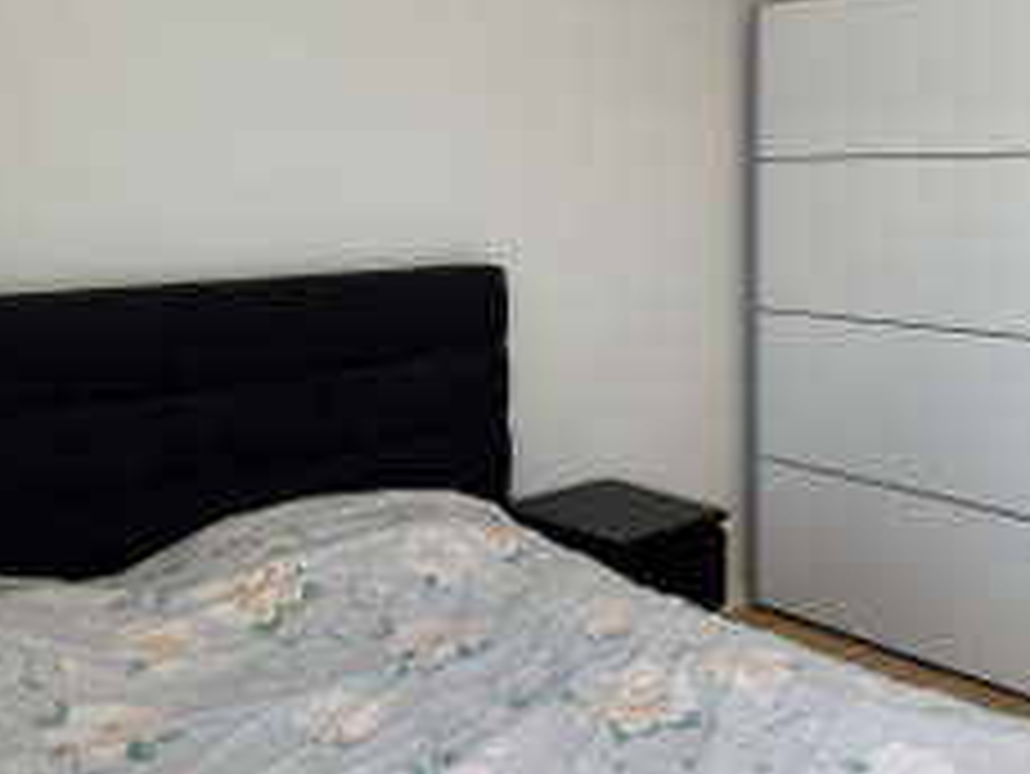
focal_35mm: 39
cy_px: 256
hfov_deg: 47.2
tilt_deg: -4.2
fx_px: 1161
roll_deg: +0.2
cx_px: 675
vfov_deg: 36.5
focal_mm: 6.86
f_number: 1.78
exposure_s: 1/356
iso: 80
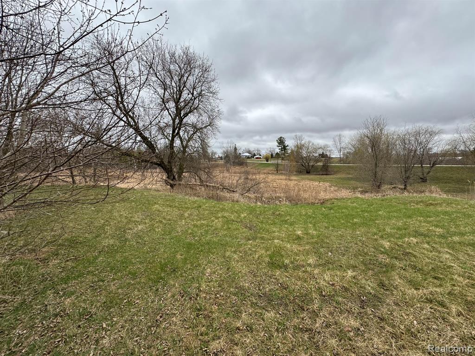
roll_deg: +1.0
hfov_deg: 102.1
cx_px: 238
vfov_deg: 85.7
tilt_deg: -6.6
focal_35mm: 14
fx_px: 192
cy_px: 178
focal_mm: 2.22
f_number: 2.2
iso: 40
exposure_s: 1/443
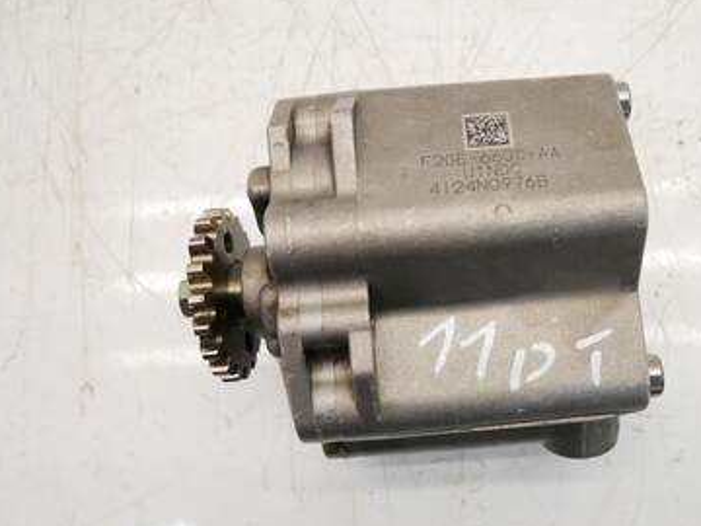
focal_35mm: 32
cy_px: 308
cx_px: 446
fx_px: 648
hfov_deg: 56.0
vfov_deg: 44.0
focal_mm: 12
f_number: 3.5
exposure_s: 1/125
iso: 640
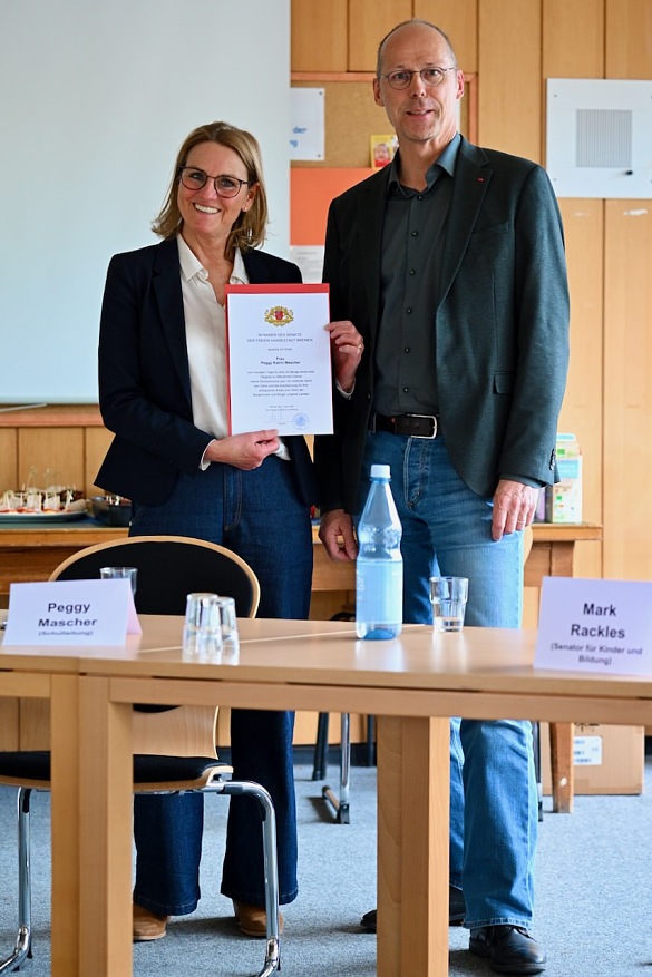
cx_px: 326
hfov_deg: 18.2
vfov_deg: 27.0
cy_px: 488
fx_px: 2037
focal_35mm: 75
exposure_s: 1/80
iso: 1100
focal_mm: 75
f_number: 2.8
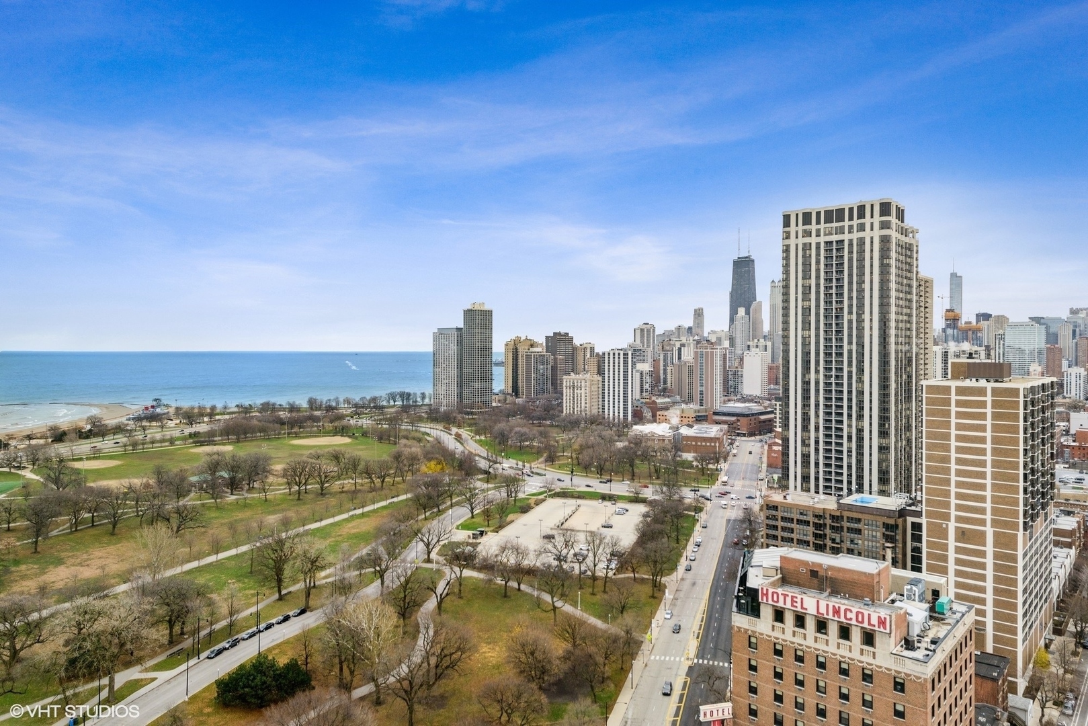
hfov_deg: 73.7
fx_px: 725
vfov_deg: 53.2
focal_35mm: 24
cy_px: 363
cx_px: 544
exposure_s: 1/100
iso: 400
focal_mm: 24
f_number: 6.3
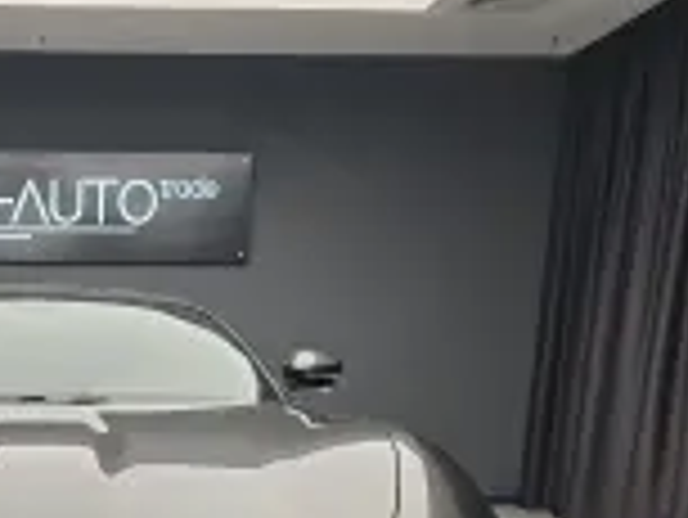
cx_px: 45
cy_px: 554
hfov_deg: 33.3
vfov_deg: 25.3
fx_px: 1074
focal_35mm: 54
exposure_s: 1/50.7
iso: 25
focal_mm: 6.3
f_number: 1.7
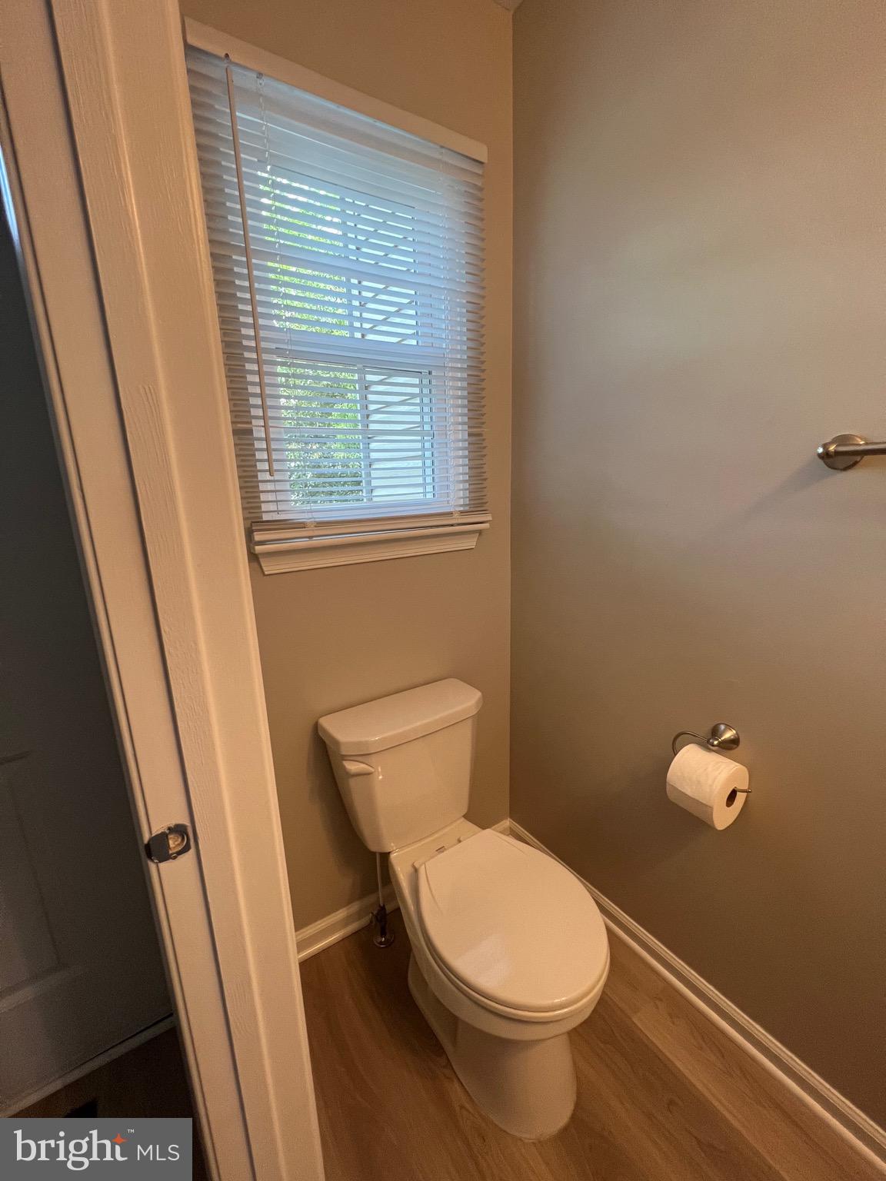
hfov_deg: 89.9
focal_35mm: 13
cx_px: 443
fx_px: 444
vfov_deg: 106.2
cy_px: 590
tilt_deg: -13.1
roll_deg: +2.5
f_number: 1.8
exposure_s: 1/120
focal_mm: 1.57
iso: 200
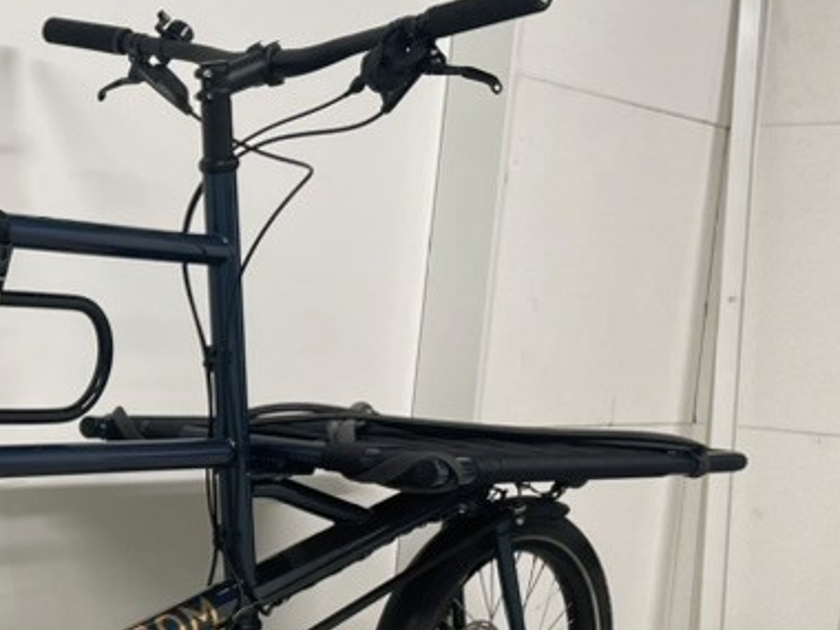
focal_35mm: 70
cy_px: 491
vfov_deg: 20.8
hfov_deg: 25.1
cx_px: -164
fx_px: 1699
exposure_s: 1/100
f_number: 1.6
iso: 125
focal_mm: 4.2
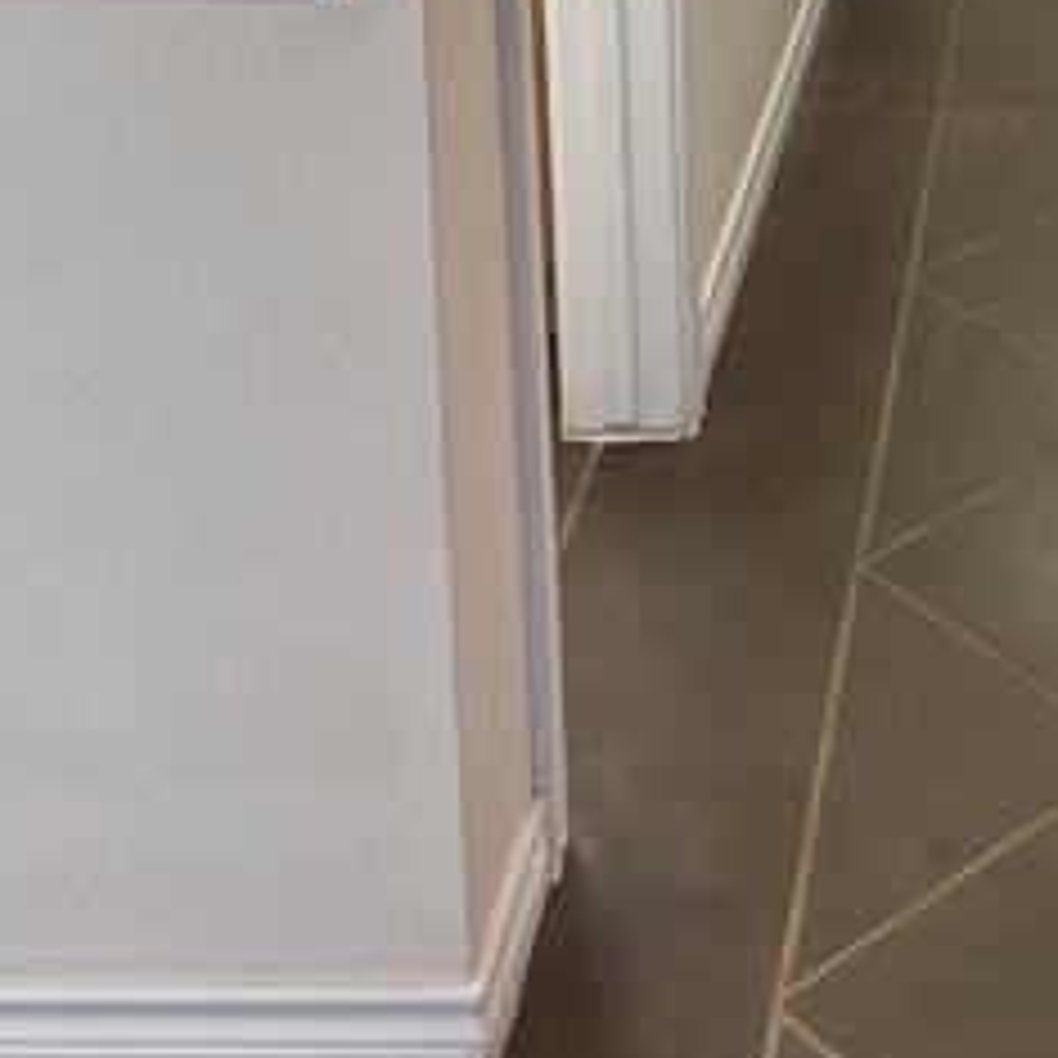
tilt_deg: -12.8
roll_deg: -1.6
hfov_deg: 21.8
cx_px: 1180
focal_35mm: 75
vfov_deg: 20.5
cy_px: -423
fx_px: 2593
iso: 80
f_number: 1.6
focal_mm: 4.2
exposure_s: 1/60
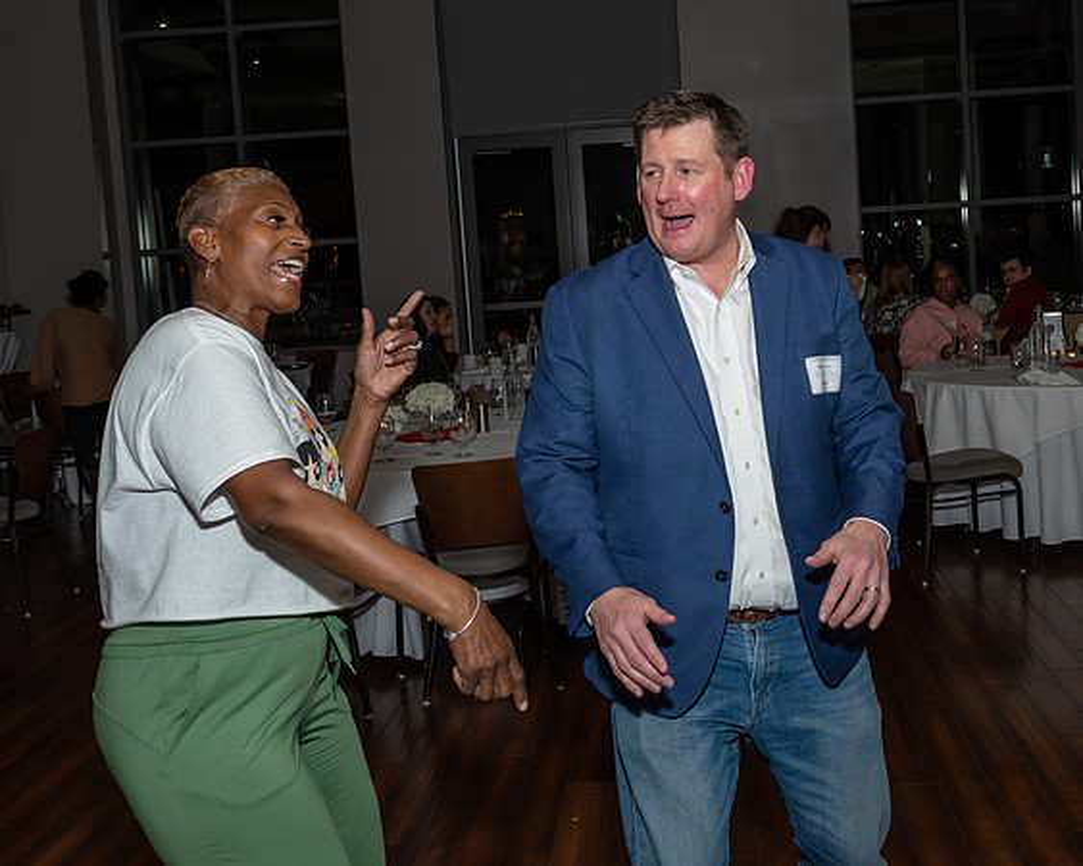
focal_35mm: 46
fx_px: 1489
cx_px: 695
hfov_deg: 39.6
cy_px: 348
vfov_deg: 32.3
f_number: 8
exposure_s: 1/250
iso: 400
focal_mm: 23
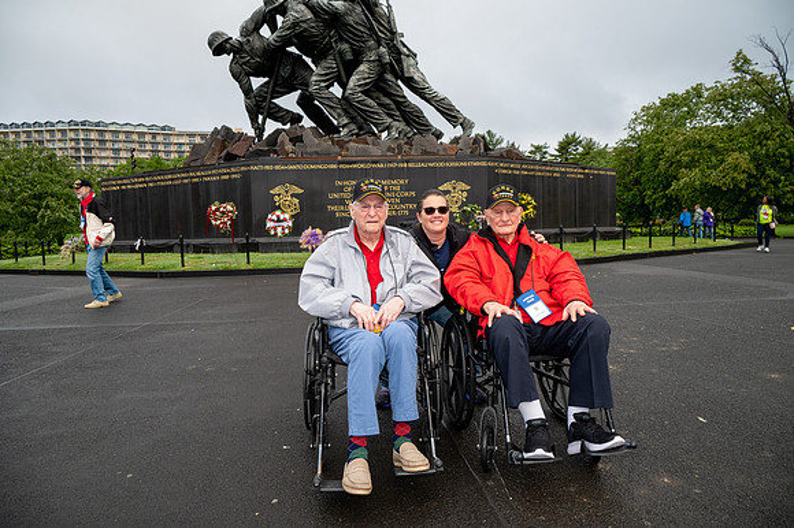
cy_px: 264
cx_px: 397
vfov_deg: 53.1
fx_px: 529
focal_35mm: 24
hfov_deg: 73.8
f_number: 6.3
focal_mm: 24
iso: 250
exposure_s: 1/100
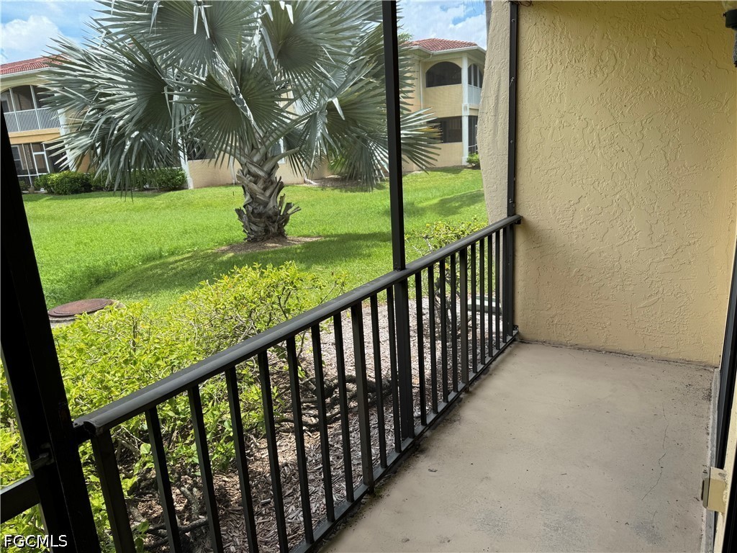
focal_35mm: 24
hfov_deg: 71.6
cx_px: 368
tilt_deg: -15.3
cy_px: 276
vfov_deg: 56.8
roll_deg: +4.0
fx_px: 511
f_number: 1.78
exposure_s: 1/1285
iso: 80
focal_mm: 6.76
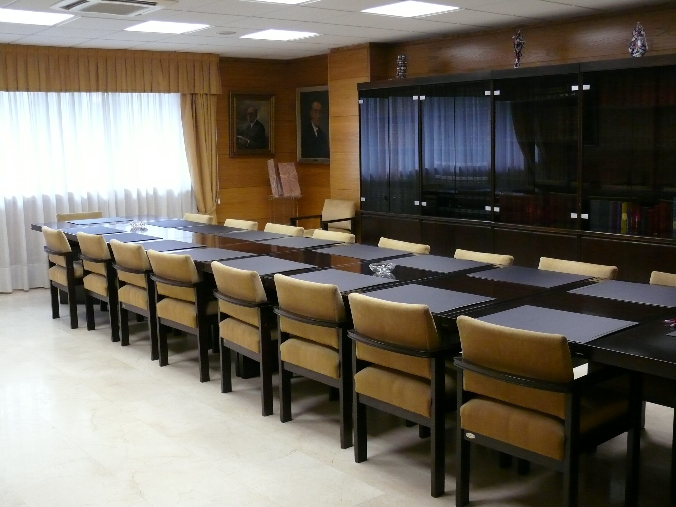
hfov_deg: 46.8
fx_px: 781
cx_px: 338
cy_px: 254
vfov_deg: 36.0
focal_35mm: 40
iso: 400
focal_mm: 8.4
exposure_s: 1/40
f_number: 2.8
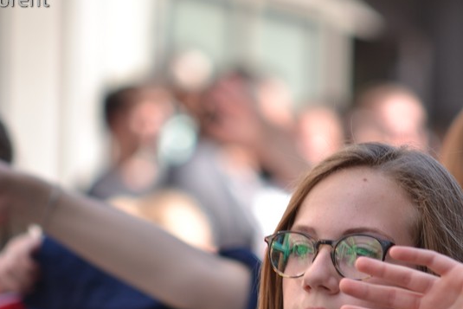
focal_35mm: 359
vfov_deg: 3.8
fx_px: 4618
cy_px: 277
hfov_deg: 5.7
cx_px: 339
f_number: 3.2
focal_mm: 125
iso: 100
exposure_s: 1/400
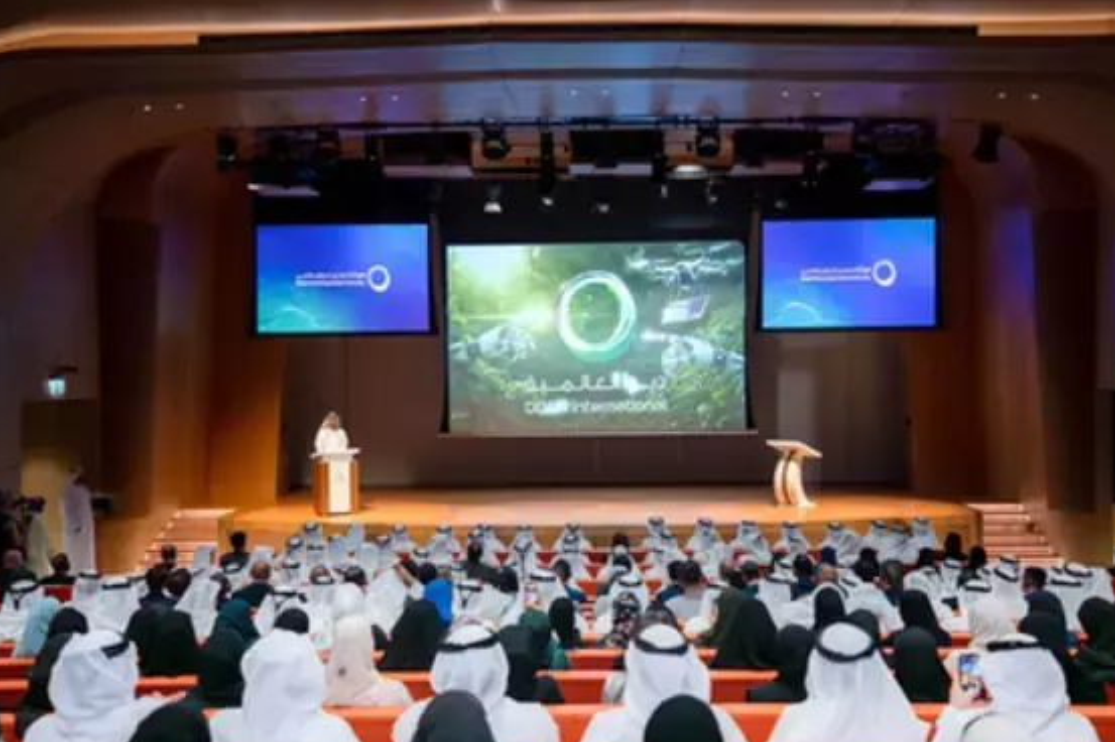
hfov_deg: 50.7
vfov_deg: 35.0
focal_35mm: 38
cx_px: 589
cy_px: 391
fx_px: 1176
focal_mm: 35
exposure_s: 1/200
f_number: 2.8
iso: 400
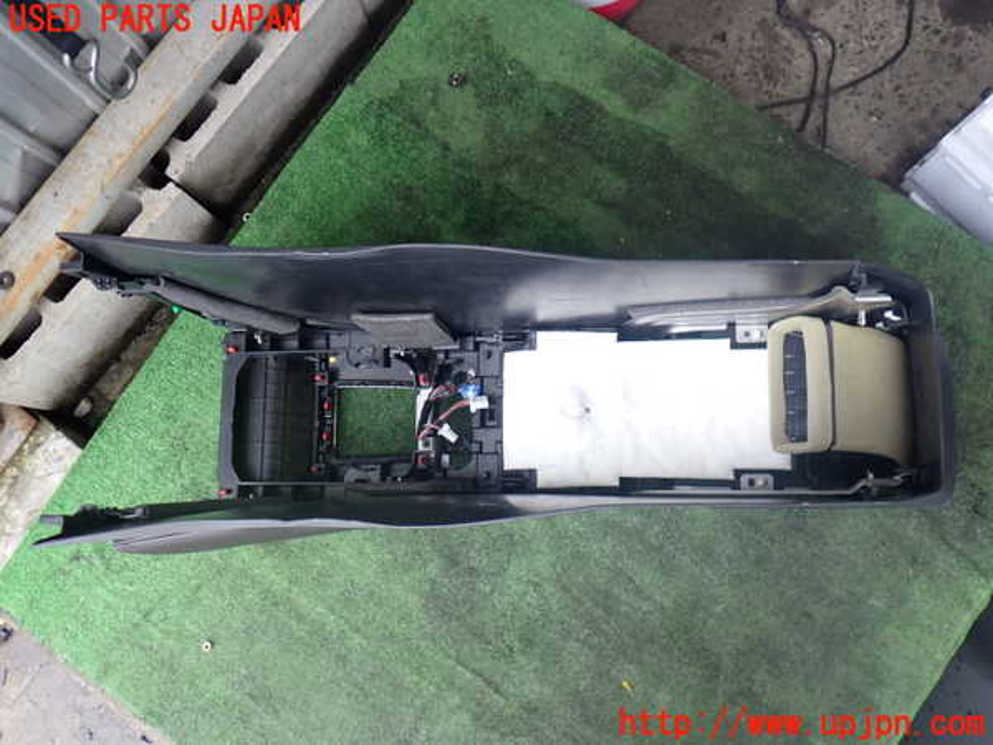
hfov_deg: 60.0
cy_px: 372
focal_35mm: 30
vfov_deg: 46.8
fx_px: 861
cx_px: 496
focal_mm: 5.4
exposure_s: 1/80
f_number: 2.3
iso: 200
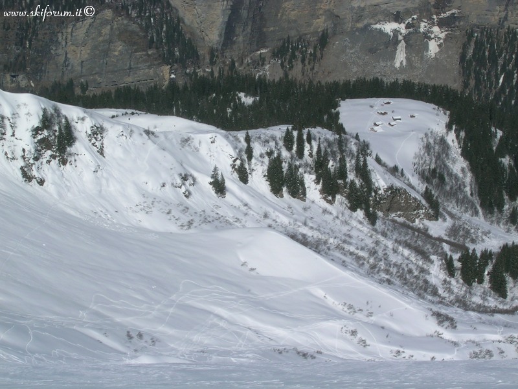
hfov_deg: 18.7
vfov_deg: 14.1
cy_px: 194
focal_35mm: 105
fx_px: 1571
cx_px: 259
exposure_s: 1/646
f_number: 8.2
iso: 50
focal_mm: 16.2
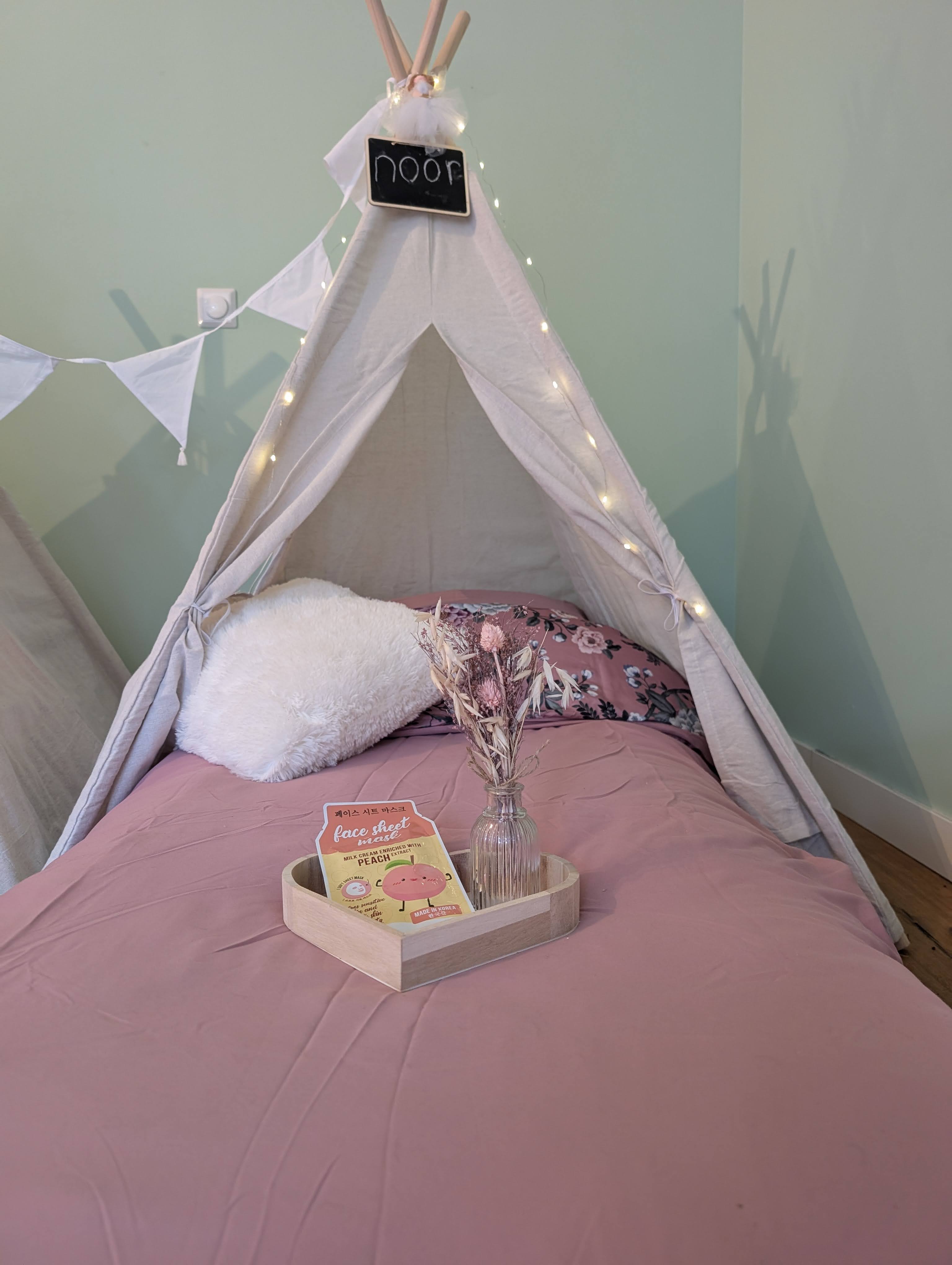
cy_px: 632
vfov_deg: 71.5
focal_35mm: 24
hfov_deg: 56.9
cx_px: 476
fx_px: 878
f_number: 1.68
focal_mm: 6.9
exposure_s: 1/36
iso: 361
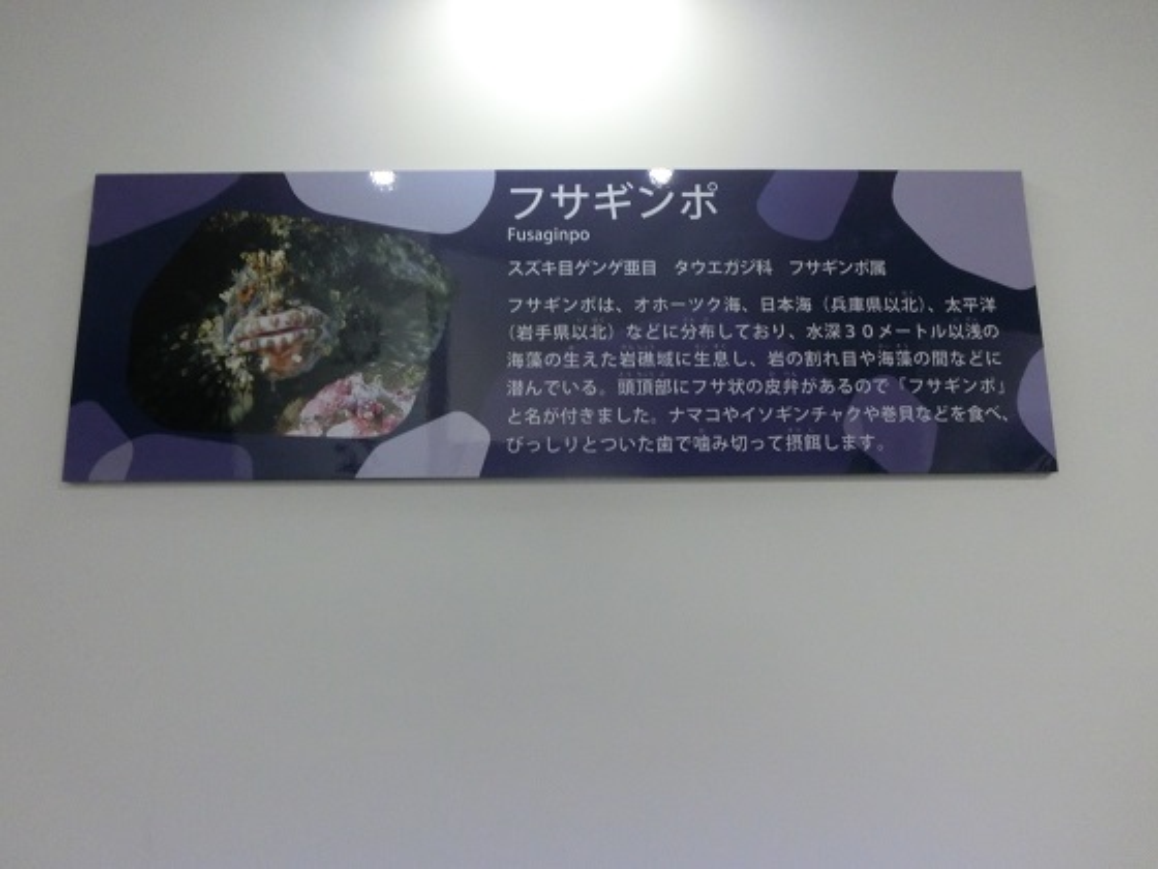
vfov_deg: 56.8
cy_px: 434
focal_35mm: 24
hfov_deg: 71.6
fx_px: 803
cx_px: 579
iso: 800
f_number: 3
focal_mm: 4.24
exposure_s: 1/125
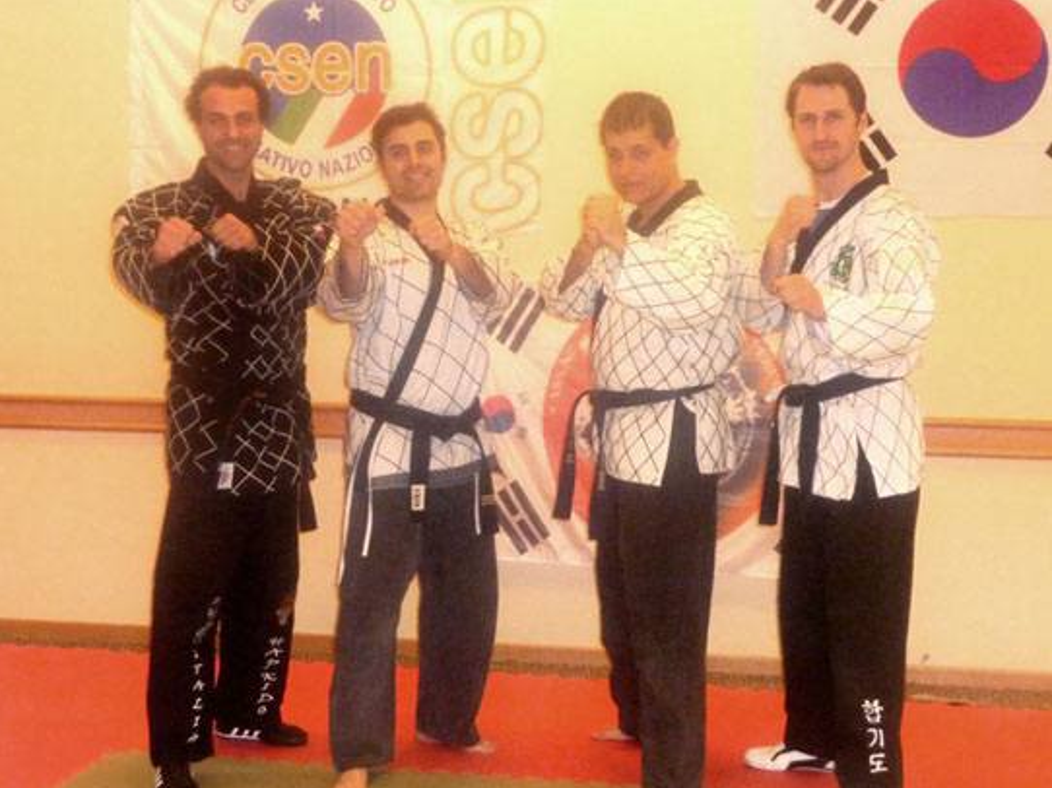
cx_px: 519
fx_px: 1792
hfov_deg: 32.7
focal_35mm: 59
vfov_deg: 24.8
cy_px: 397
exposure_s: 1/30
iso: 1000
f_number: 4.4
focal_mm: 9.8
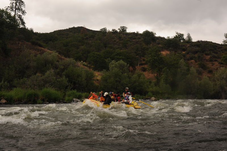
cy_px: 76
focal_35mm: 35
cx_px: 114
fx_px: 221
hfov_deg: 54.5
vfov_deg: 37.8
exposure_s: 1/250
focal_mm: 35
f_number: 10
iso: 250
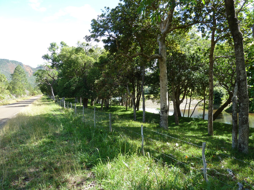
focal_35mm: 25
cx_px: 127
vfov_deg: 54.9
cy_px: 95
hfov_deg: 69.4
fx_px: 183
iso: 80
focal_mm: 4.1
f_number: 3.5
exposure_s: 1/125
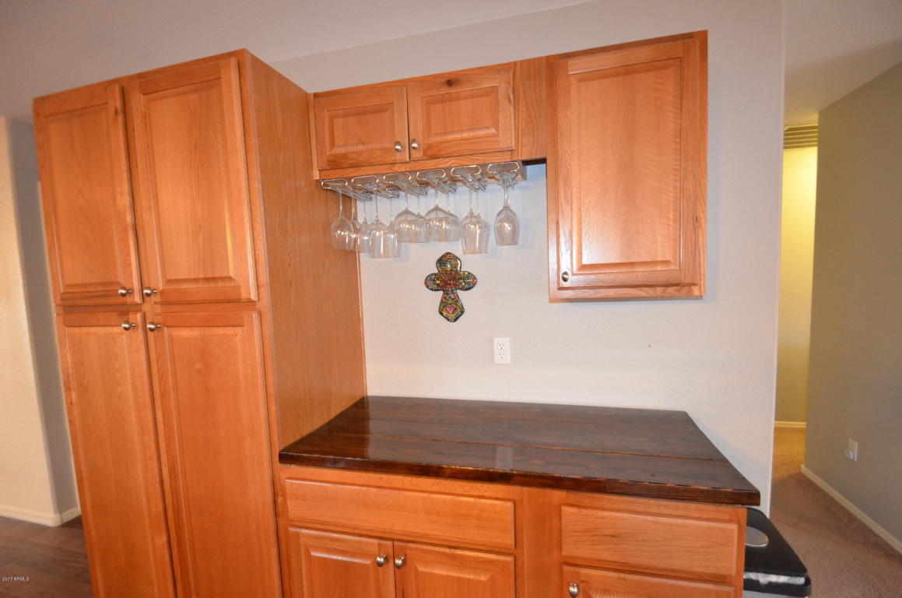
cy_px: 299
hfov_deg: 100.5
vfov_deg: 77.1
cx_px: 451
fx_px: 375
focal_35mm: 15
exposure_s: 1/60
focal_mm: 10
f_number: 3.5
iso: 2800
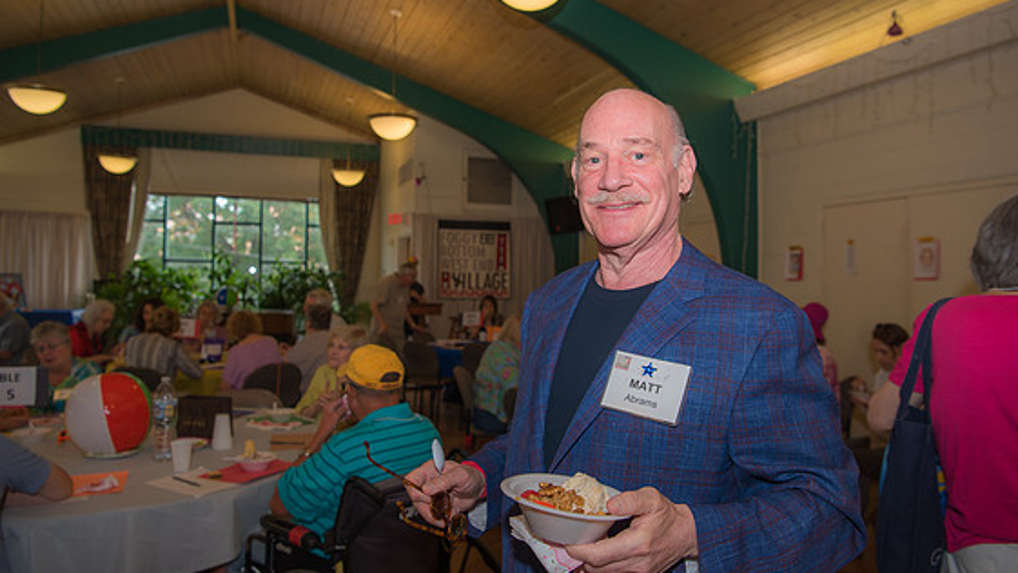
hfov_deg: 71.9
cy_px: 266
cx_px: 523
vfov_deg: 44.4
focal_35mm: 26
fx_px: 702
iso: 125
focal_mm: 24
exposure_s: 1/60
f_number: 4.5
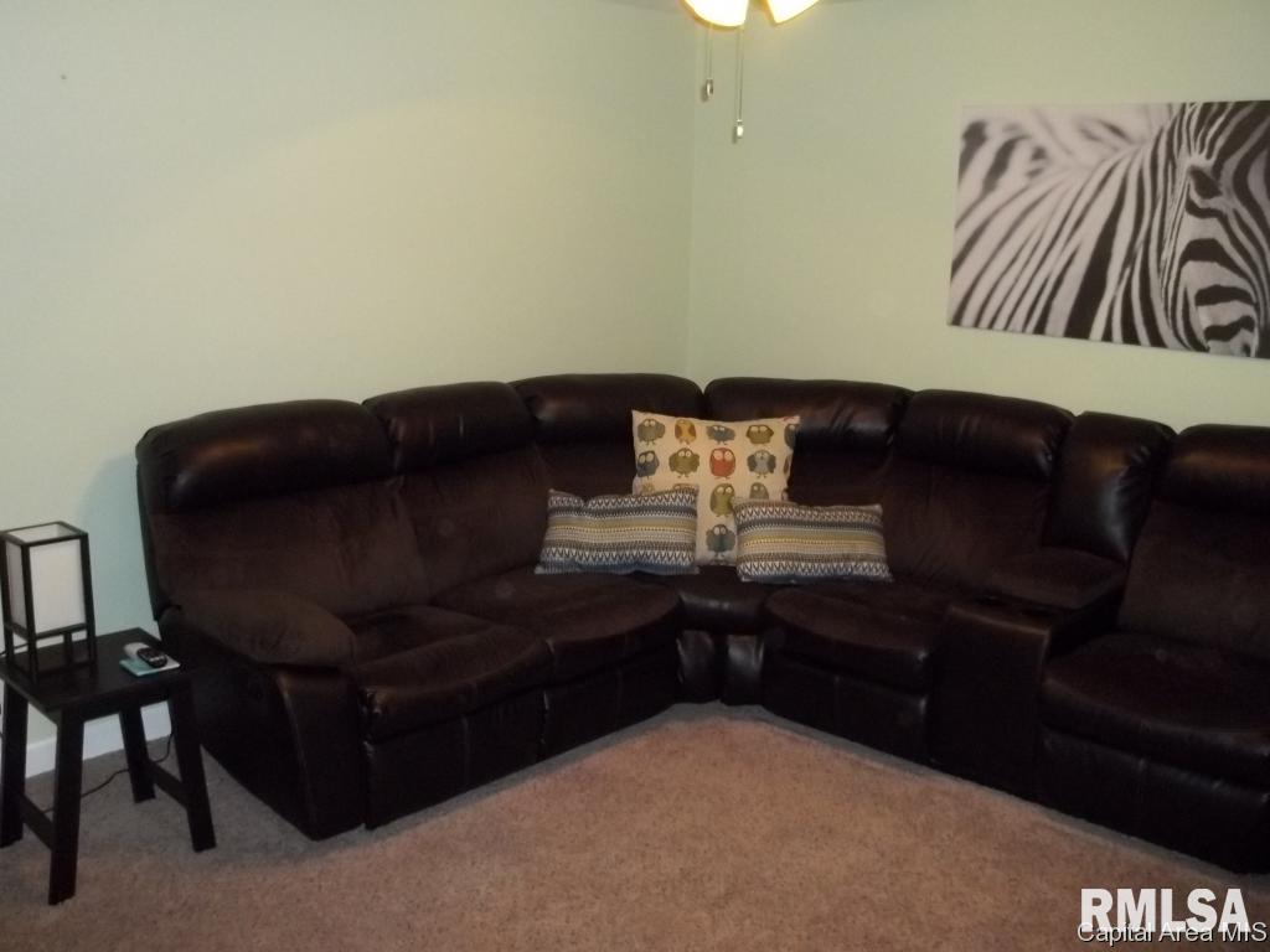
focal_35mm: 33
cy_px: 476
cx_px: 635
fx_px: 1211
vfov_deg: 42.9
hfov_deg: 55.4
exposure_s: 1/30
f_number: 3.3
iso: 320
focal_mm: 5.9
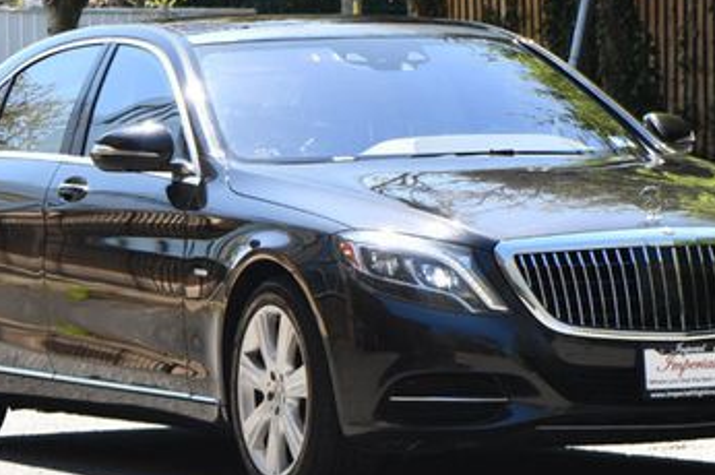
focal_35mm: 263
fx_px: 5218
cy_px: 114
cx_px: 386
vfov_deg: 5.2
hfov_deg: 7.8
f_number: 7.1
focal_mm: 95
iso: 200
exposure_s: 1/250
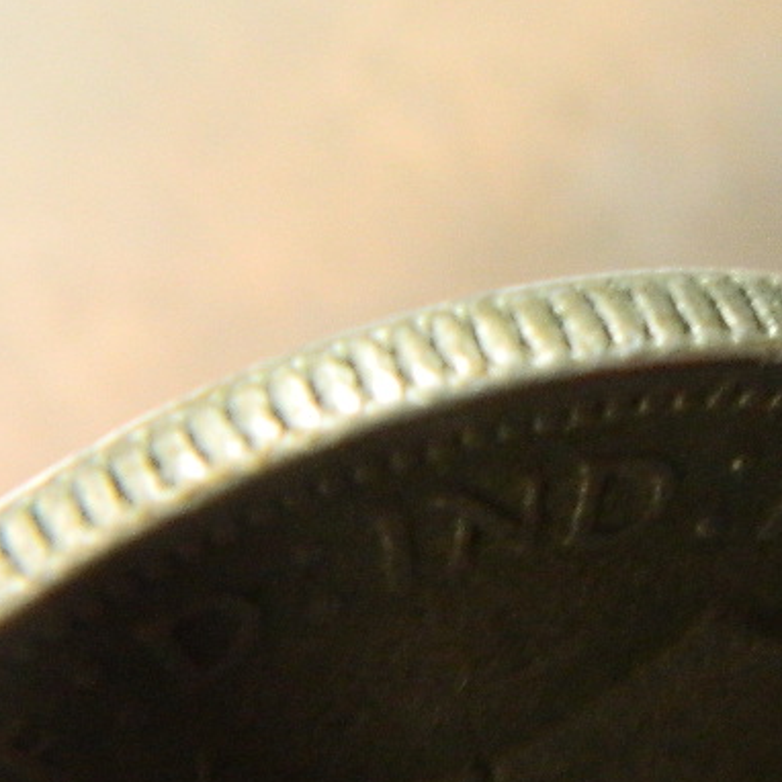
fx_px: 6236
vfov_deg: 7.2
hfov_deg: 7.1
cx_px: 880
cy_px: 352
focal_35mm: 244
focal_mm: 18.6
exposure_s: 1/125
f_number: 4.5
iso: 400
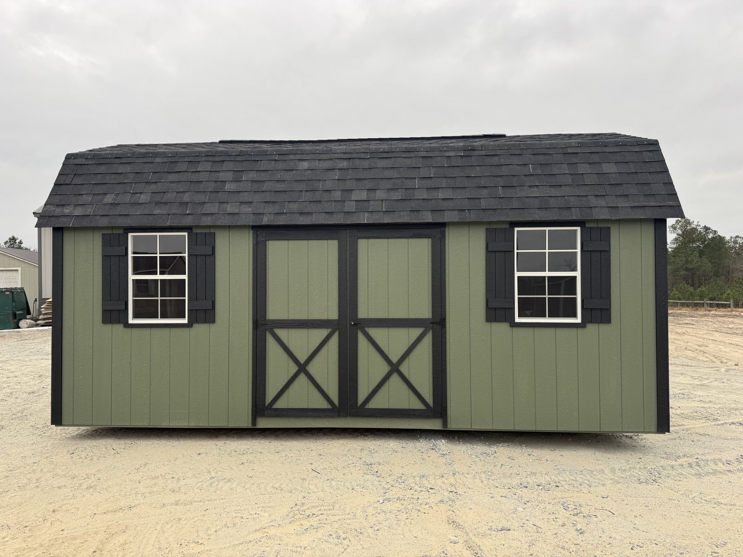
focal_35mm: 24
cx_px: 372
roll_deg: +1.1
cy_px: 278
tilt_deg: -0.5
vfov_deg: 56.8
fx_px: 515
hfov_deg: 71.6
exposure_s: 1/394
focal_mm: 6.76
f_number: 1.78
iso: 80
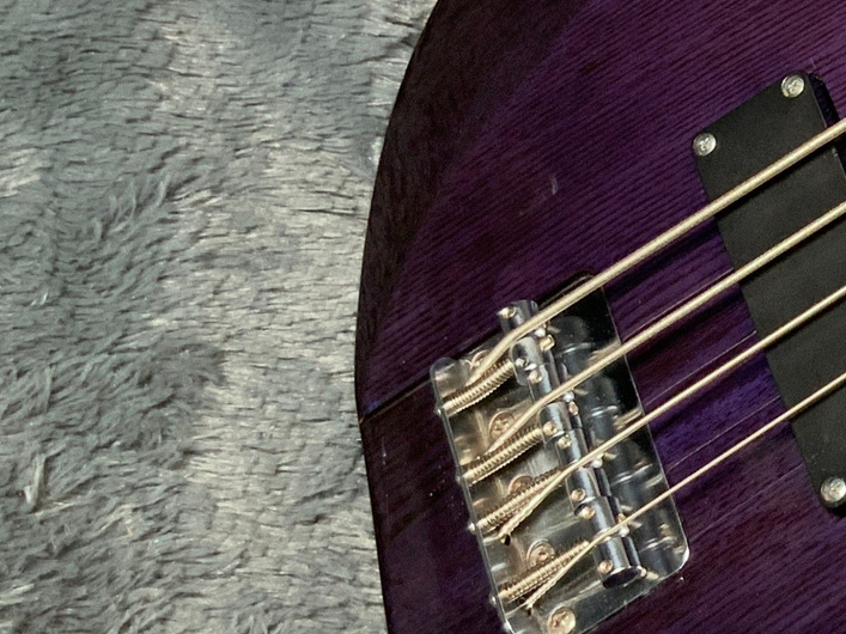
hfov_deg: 16.5
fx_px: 2566
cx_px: 1384
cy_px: 86
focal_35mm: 105
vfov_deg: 14.0
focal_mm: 3
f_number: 1.8
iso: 64
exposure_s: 1/104
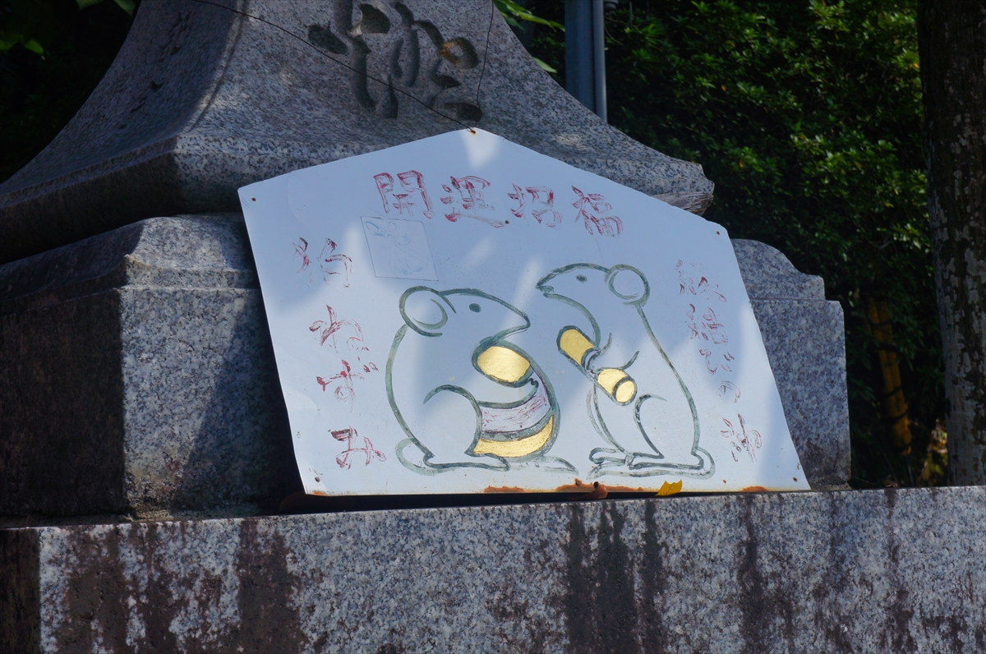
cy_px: 327
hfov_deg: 24.7
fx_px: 2256
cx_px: 493
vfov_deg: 16.5
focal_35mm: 82
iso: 200
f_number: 13
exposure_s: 1/250
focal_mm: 55
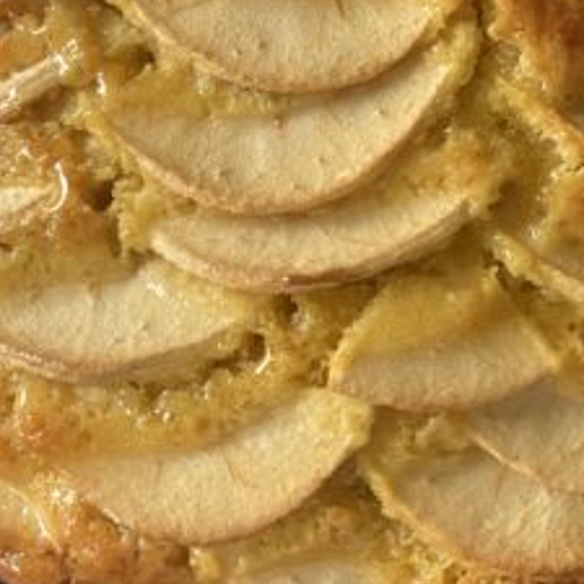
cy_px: 202
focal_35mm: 68
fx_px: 1298
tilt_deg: -77.9
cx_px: 263
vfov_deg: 25.2
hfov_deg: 25.3
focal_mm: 4.25
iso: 250
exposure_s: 1/60
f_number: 1.8
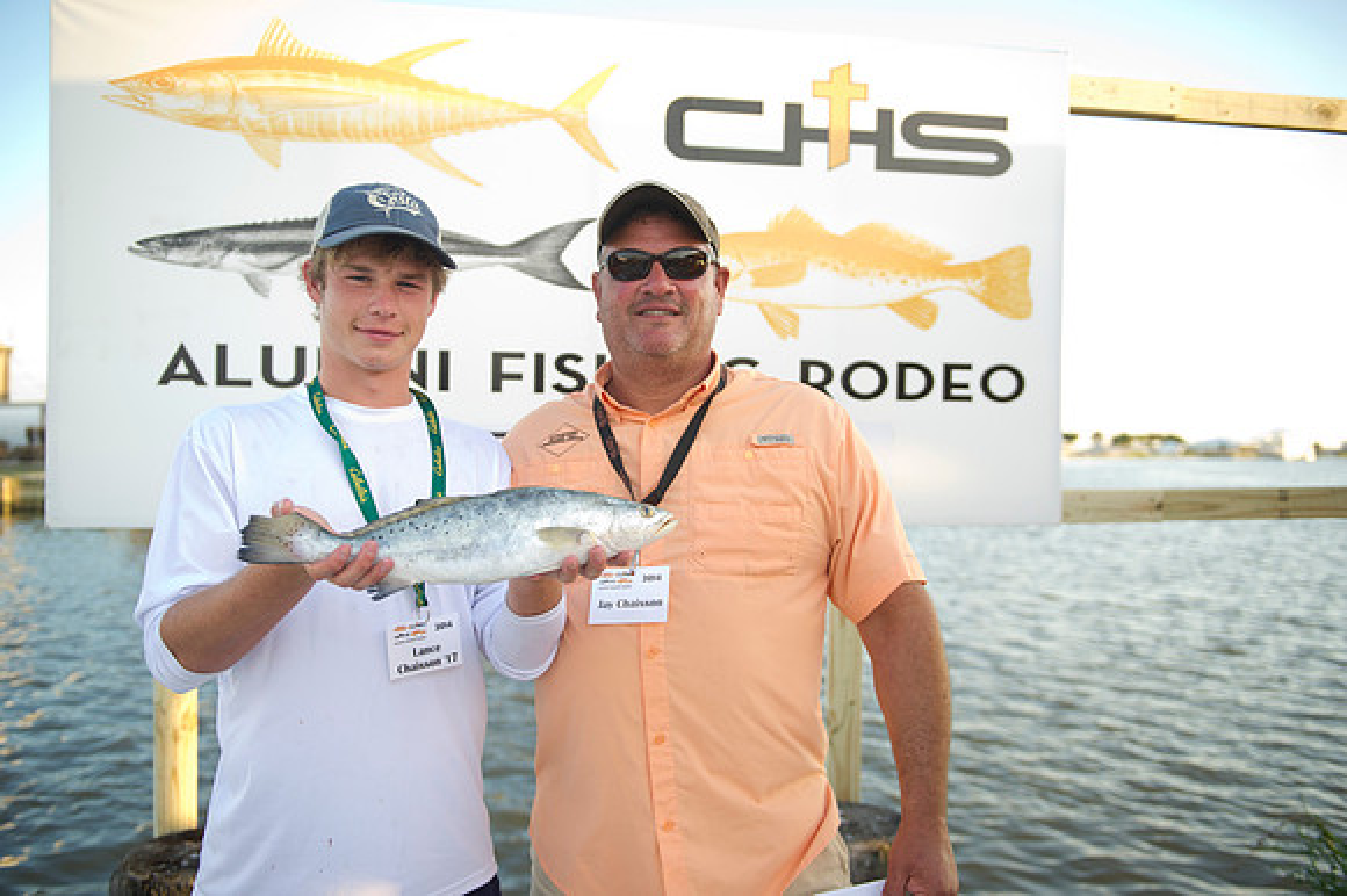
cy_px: 448
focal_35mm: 31
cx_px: 674
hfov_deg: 60.3
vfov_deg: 42.3
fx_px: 1159
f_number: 2.8
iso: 125
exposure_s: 1/200
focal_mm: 31
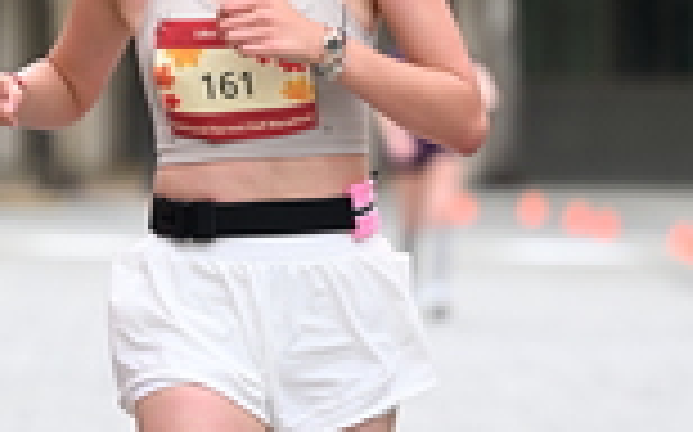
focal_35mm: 418
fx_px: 7889
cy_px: 32
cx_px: 439
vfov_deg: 3.1
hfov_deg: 5.0
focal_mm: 115
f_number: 2.8
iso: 640
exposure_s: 1/2500
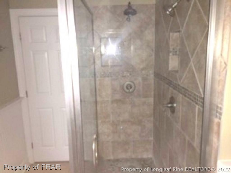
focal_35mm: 29
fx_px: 194
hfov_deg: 61.7
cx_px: 116
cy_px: 86
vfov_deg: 48.2
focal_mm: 4.15
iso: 50
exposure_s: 1/16
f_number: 2.2
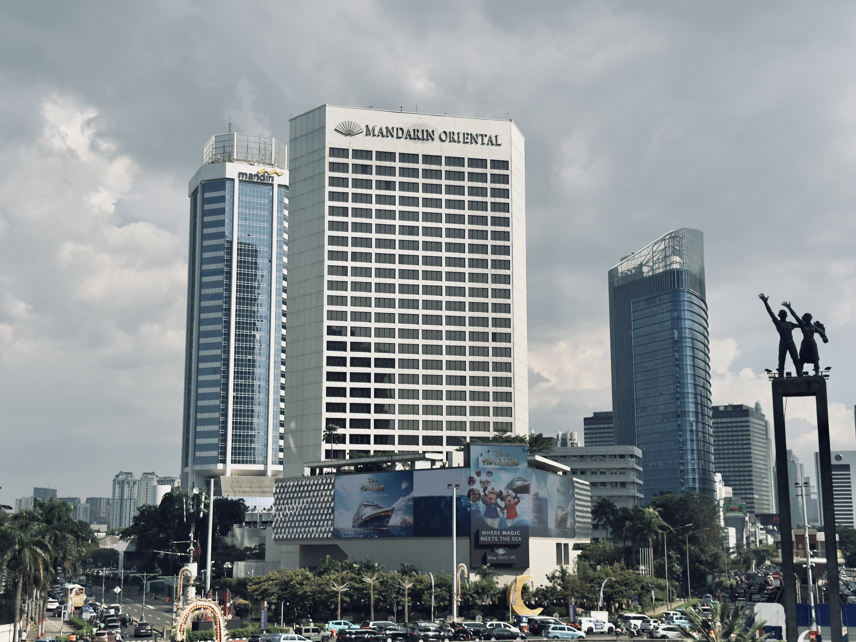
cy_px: 321
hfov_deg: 39.7
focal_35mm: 48
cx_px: 428
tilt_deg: +10.7
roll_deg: +0.2
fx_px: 1187
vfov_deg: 30.3
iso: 80
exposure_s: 1/9901
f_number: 1.78
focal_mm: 6.76
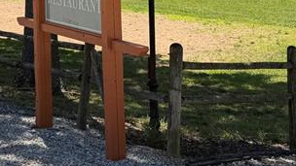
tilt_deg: -3.7
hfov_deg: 22.7
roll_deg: +1.2
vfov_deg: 13.4
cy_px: -33
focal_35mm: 88
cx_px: -32
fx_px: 691
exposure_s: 1/2370
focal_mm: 6.76
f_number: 1.78
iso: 80
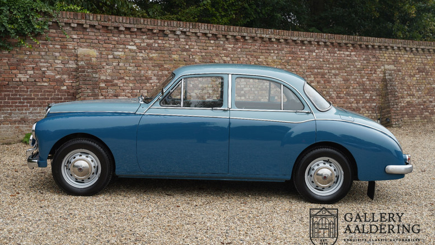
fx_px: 550
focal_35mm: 48
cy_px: 113
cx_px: 215
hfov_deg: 43.2
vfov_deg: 25.1
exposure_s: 1/50
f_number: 6.3
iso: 125
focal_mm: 44.6
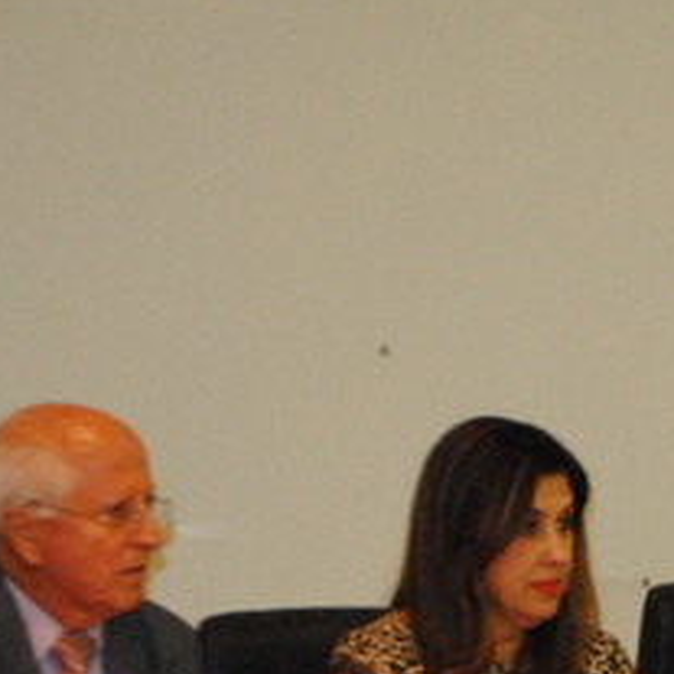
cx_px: 1026
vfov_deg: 9.8
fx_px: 3921
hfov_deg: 9.5
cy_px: 651
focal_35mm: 178
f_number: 5
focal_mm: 36
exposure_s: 1/30
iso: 1600
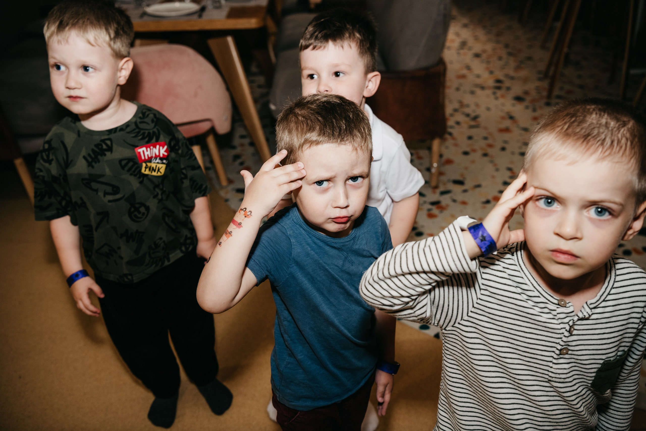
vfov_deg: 36.9
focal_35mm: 36
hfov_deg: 53.1
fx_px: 646
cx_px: 323
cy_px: 216
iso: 500
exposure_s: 1/160
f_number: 4
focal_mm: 36
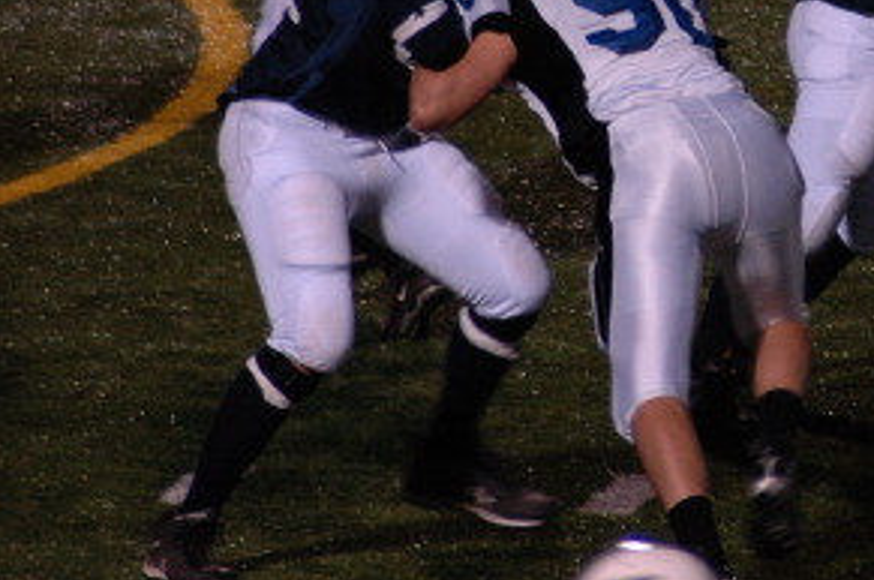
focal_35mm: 989
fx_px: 23971
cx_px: 907
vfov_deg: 1.4
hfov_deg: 2.1
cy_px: -26
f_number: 5.6
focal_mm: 300
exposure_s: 1/125
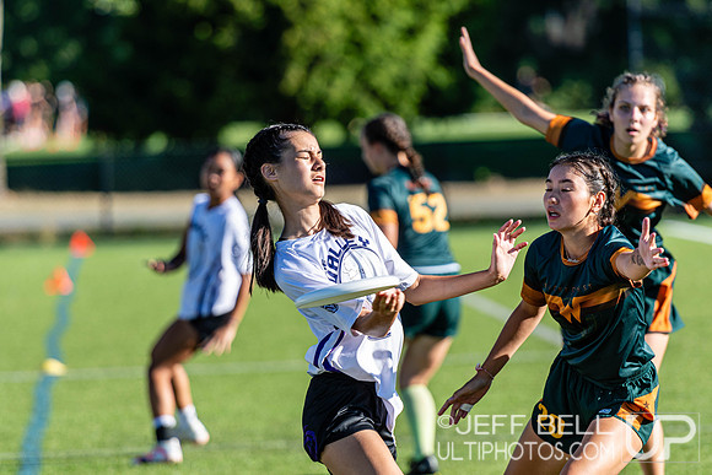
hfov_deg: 6.9
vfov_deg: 4.6
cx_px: 356
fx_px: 5934
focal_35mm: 300
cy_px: 238
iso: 100
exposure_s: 1/1250
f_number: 2.8
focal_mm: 200
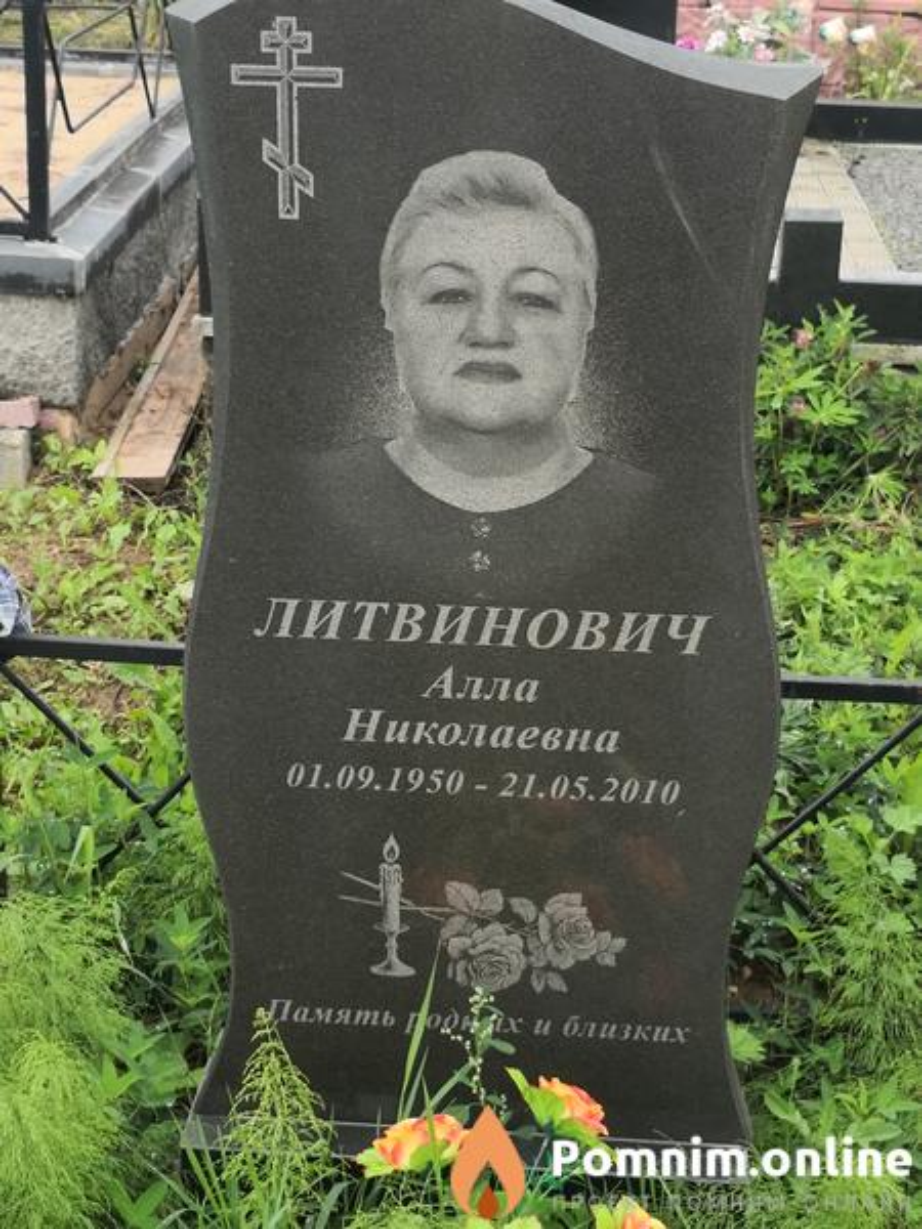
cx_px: 461
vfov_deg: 31.2
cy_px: 614
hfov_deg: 23.7
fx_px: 2202
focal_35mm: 62
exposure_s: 1/479
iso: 50
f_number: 1.6
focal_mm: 3.95
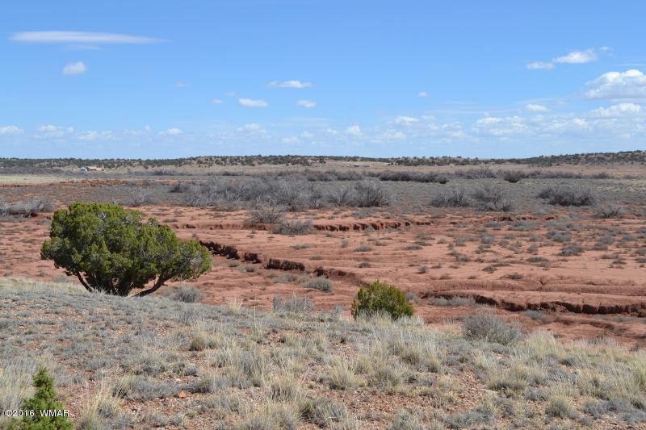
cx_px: 323
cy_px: 215
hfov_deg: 37.9
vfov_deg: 25.7
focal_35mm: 52
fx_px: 942
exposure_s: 1/320
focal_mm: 35
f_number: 8
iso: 100
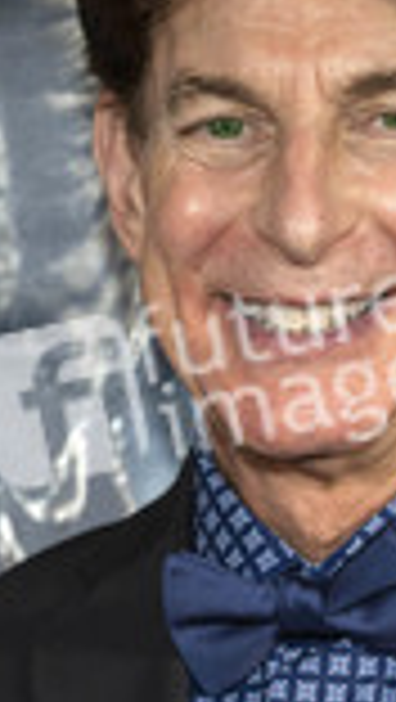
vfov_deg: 10.8
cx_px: 338
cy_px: 608
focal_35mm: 199
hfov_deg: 6.1
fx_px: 3707
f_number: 5.6
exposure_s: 1/200
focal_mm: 74
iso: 800
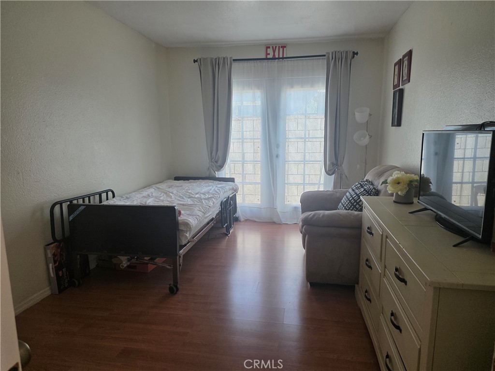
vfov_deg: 58.9
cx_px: 248
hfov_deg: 73.9
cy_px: 186
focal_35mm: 23
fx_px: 329
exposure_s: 1/180
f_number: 1.7
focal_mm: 6.3
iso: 160
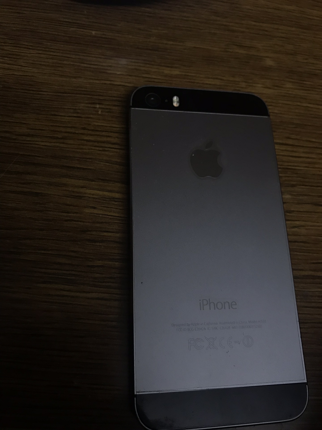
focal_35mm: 28
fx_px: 347
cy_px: 215
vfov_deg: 63.4
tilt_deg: -71.5
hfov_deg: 49.7
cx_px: 161
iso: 64
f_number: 1.8
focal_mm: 3.99
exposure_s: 1/17
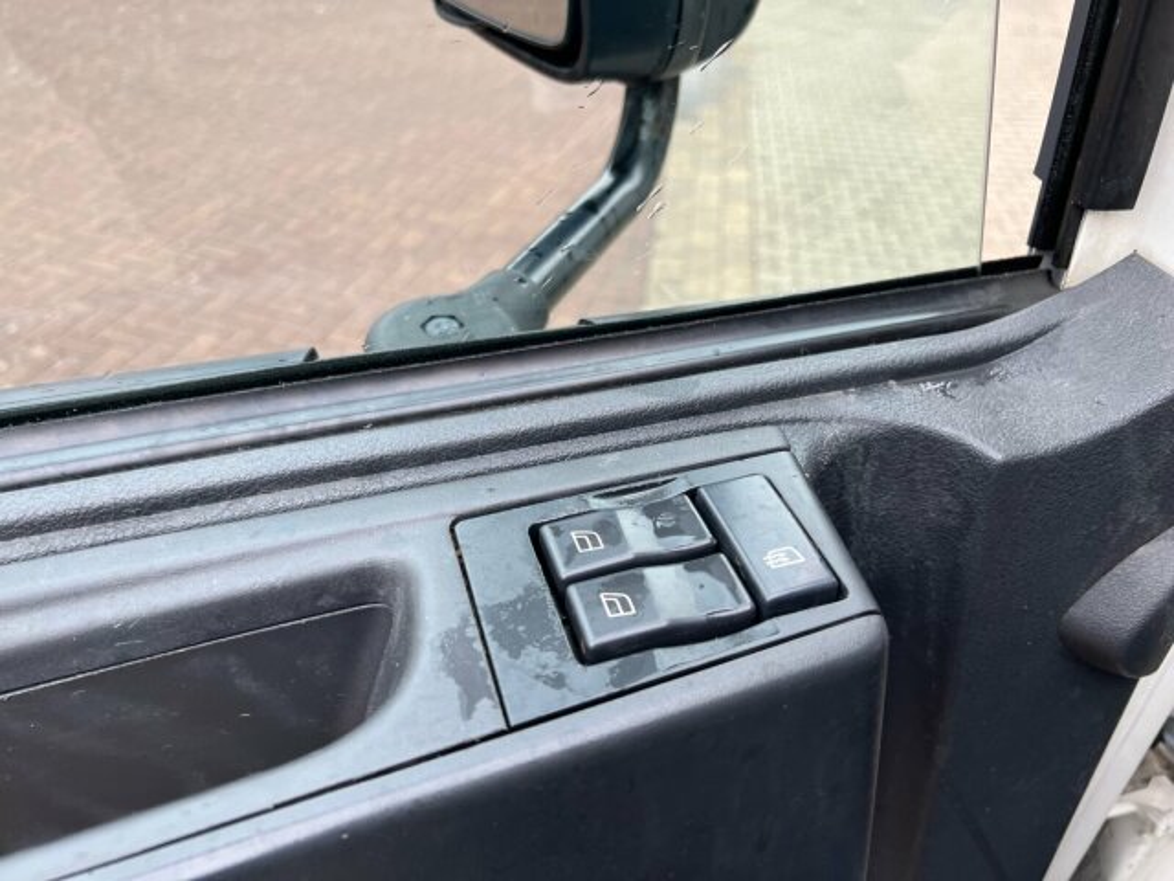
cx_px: 587
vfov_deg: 53.1
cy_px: 440
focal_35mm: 26
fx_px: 882
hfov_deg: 67.3
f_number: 1.5
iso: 32
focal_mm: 5.7
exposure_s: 1/121
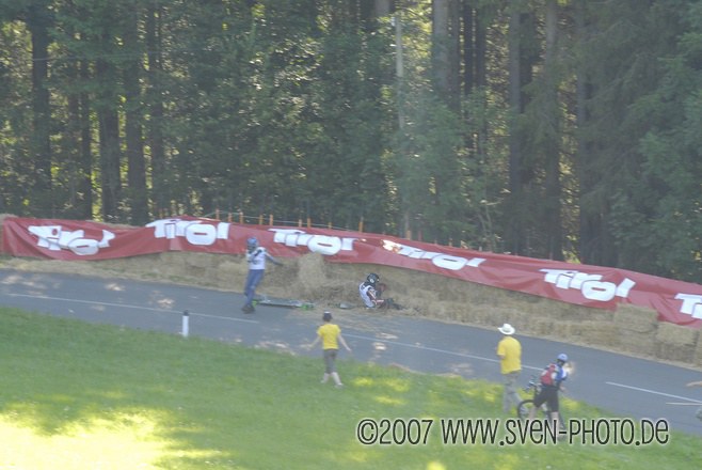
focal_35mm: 240
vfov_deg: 5.7
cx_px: 351
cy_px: 235
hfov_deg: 8.6
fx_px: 4684
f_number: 7.1
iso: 320
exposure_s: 1/100
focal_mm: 160
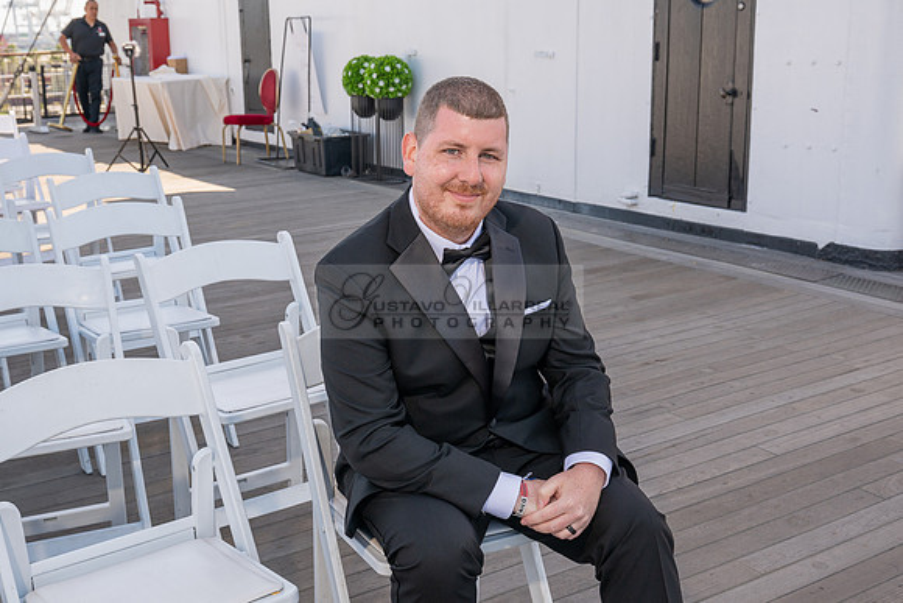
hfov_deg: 44.5
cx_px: 452
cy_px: 302
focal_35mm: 44
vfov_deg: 30.5
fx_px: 1104
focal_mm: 44
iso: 200
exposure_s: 1/200
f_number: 9
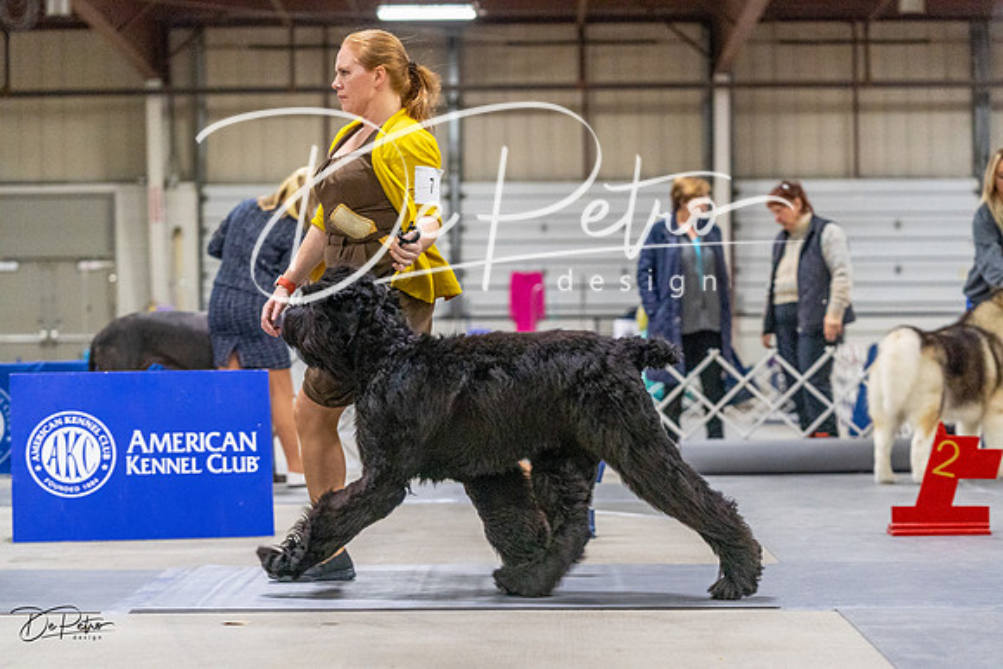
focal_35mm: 87
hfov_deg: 23.4
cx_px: 502
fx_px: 2424
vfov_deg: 15.7
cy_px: 334
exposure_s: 1/320
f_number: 3.2
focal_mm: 87
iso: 6400
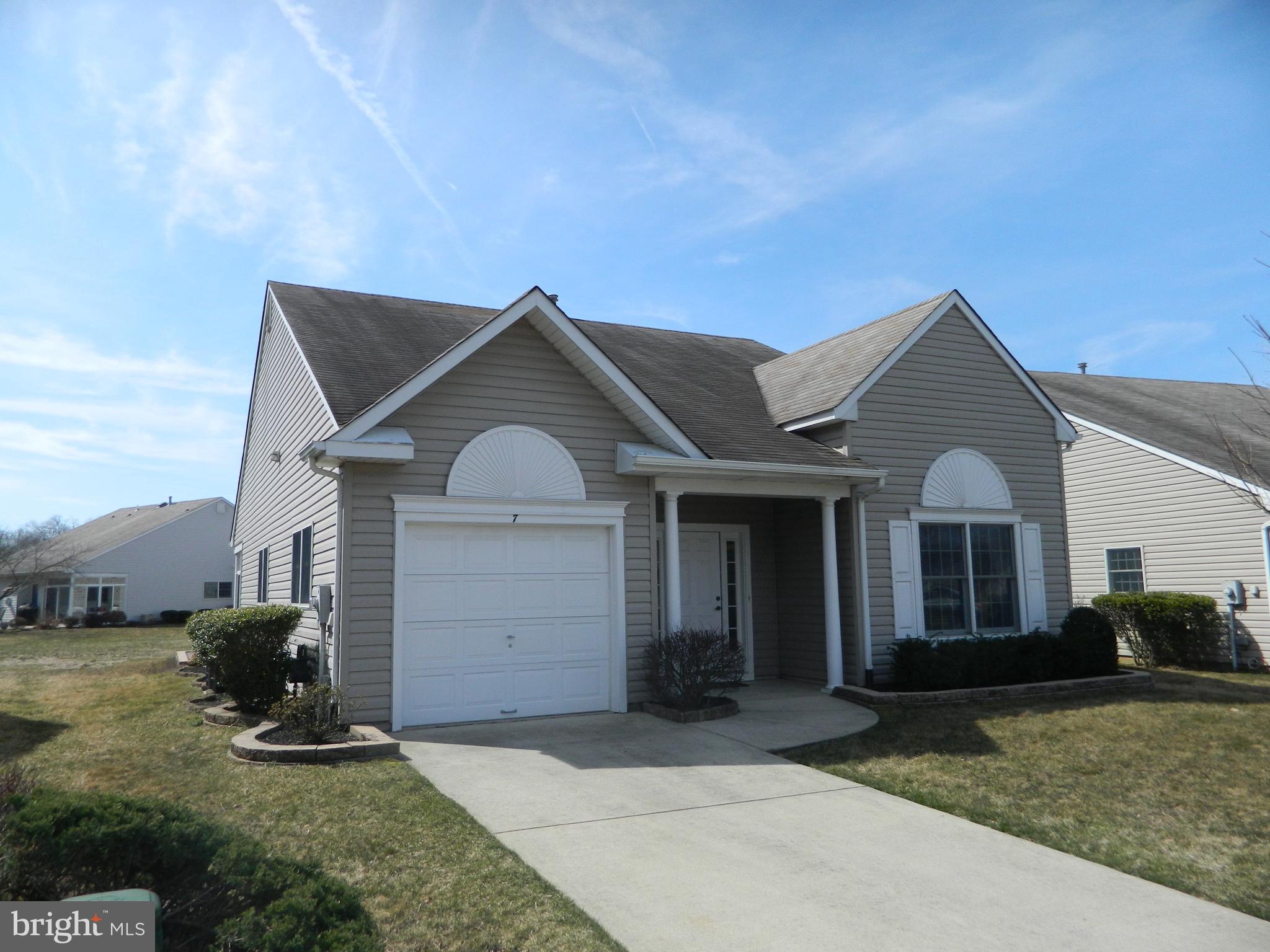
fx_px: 917
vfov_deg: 54.9
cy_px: 476
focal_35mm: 25
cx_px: 635
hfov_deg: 69.4
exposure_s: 1/250
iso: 110
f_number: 8.7
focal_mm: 4.5
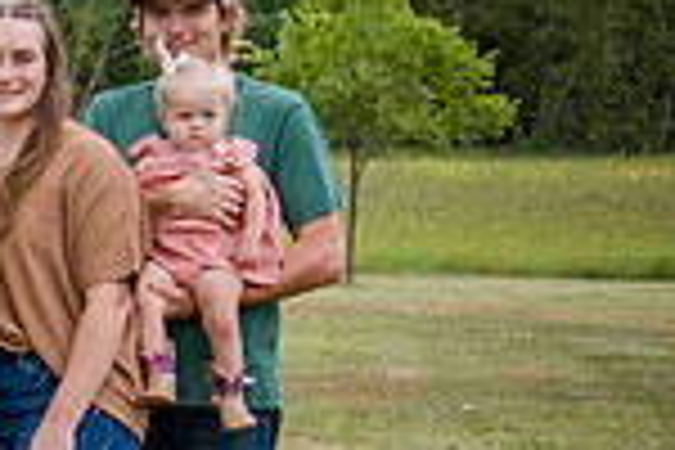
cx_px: -428
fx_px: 2756
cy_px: 362
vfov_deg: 9.3
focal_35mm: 147
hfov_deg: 13.0
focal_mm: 38
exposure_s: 1/500
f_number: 5.6
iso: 400
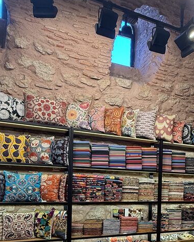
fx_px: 251
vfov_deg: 48.8
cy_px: 191
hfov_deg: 40.9
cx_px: 148
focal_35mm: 35
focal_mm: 2.22
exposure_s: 1/100
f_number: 2.2
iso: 200
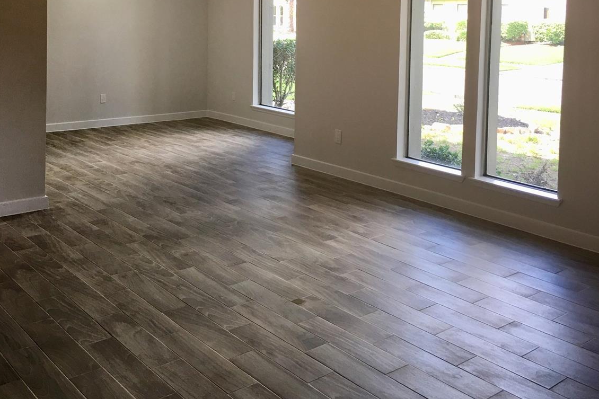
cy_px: 52
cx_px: 301
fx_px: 682
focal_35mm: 41
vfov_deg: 31.3
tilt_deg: -1.4
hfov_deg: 47.4
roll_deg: -1.2
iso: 25
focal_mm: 4.15
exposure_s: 1/30
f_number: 2.2
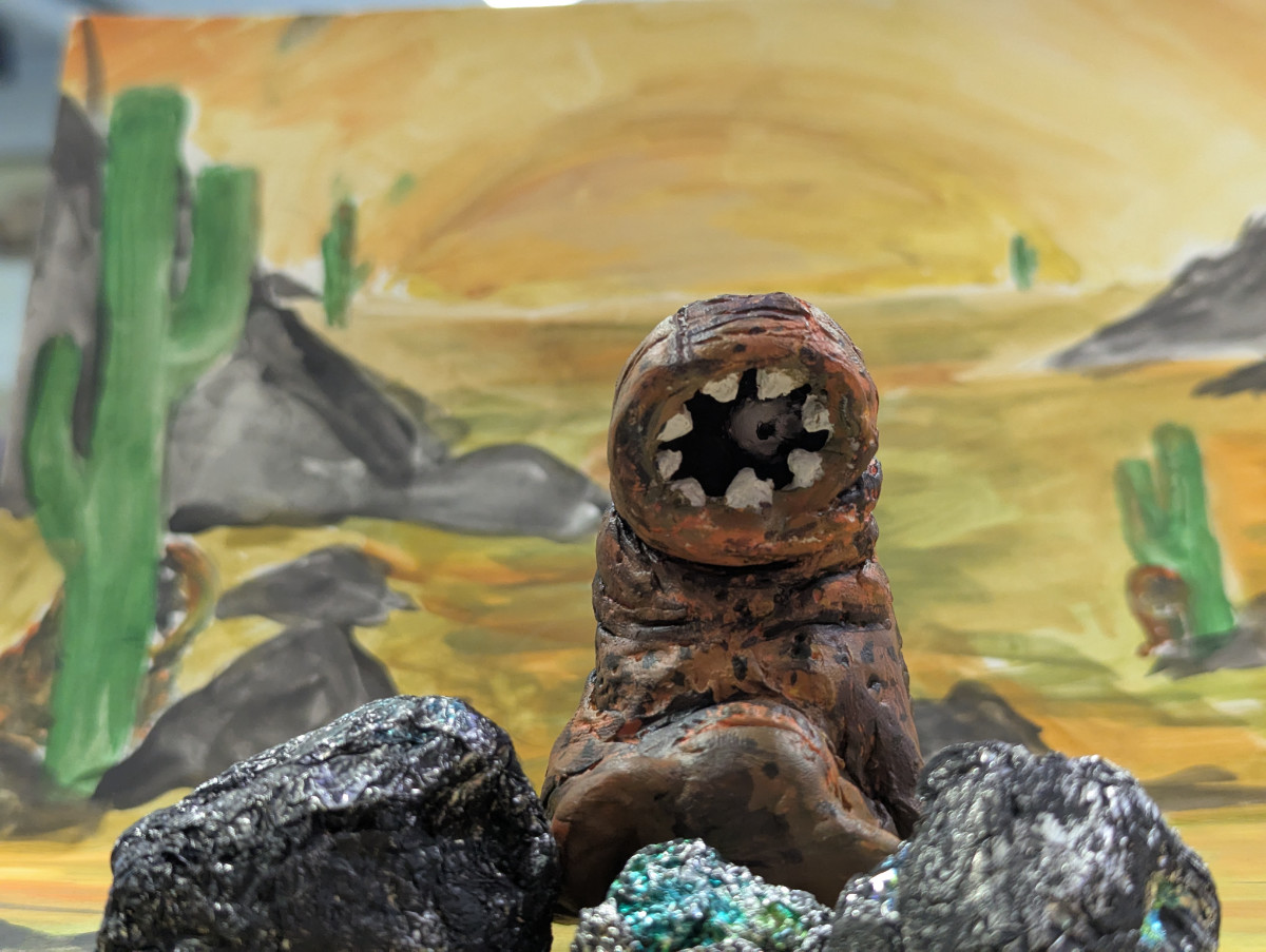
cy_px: 476
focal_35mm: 48
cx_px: 633
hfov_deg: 39.6
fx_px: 1758
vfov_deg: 30.3
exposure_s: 1/120
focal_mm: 6.8
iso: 601
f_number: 1.9
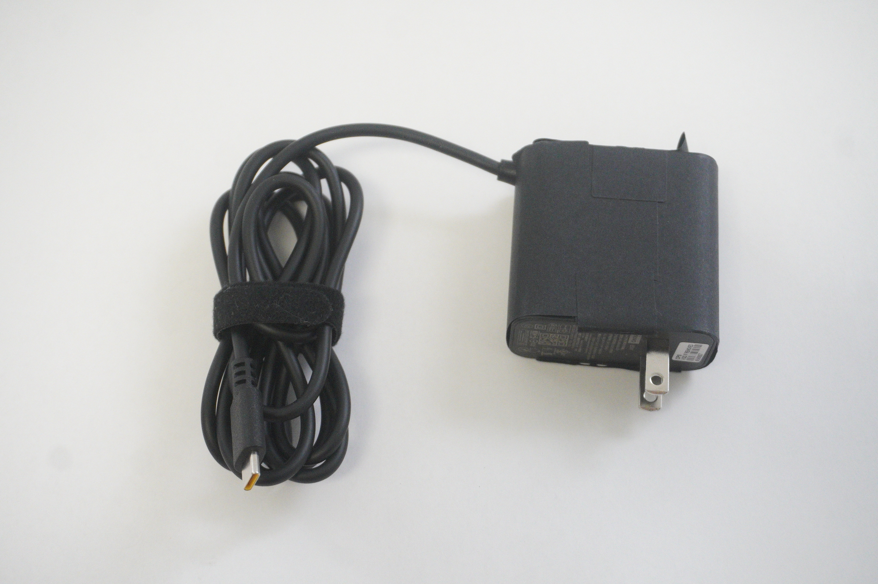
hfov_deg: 38.9
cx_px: 439
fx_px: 1243
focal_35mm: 51
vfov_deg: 26.4
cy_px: 292
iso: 4000
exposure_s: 1/200
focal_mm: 34
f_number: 5.6
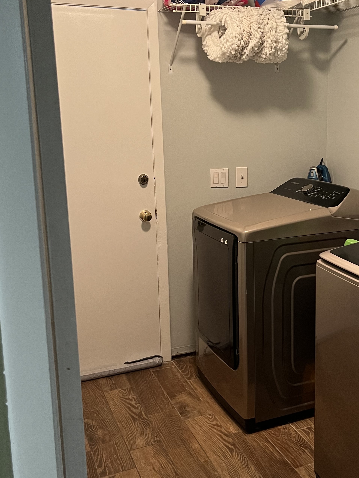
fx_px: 567
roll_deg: +0.4
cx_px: 253
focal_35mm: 41
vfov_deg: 45.7
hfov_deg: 34.6
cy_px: 216
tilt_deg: -10.4
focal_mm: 5.1
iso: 400
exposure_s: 1/40
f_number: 1.6
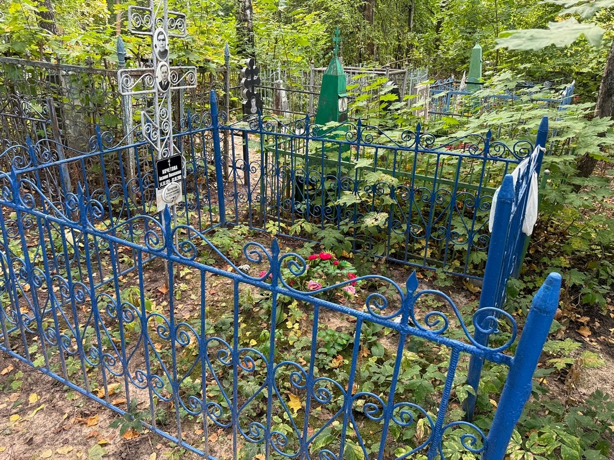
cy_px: 230
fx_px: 426
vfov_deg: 56.8
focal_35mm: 24
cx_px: 307
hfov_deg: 71.6
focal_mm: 6.76
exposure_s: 1/121
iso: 200
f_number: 1.78
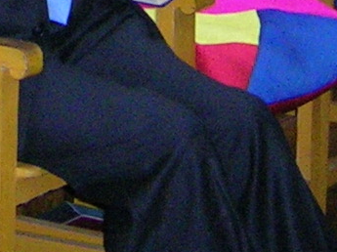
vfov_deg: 6.7
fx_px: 2023
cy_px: -405
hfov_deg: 9.5
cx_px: 24
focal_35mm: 208
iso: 200
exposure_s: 1/60.1
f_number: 2.8
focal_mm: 5.4
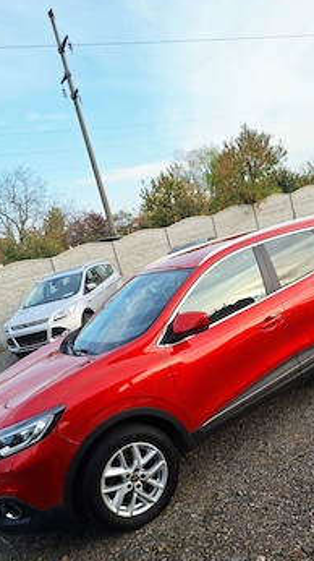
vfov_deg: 65.9
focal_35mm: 29
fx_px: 430
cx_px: 183
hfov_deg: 40.0
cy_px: 316
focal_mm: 5.54
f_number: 1.8
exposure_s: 1/1202
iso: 40
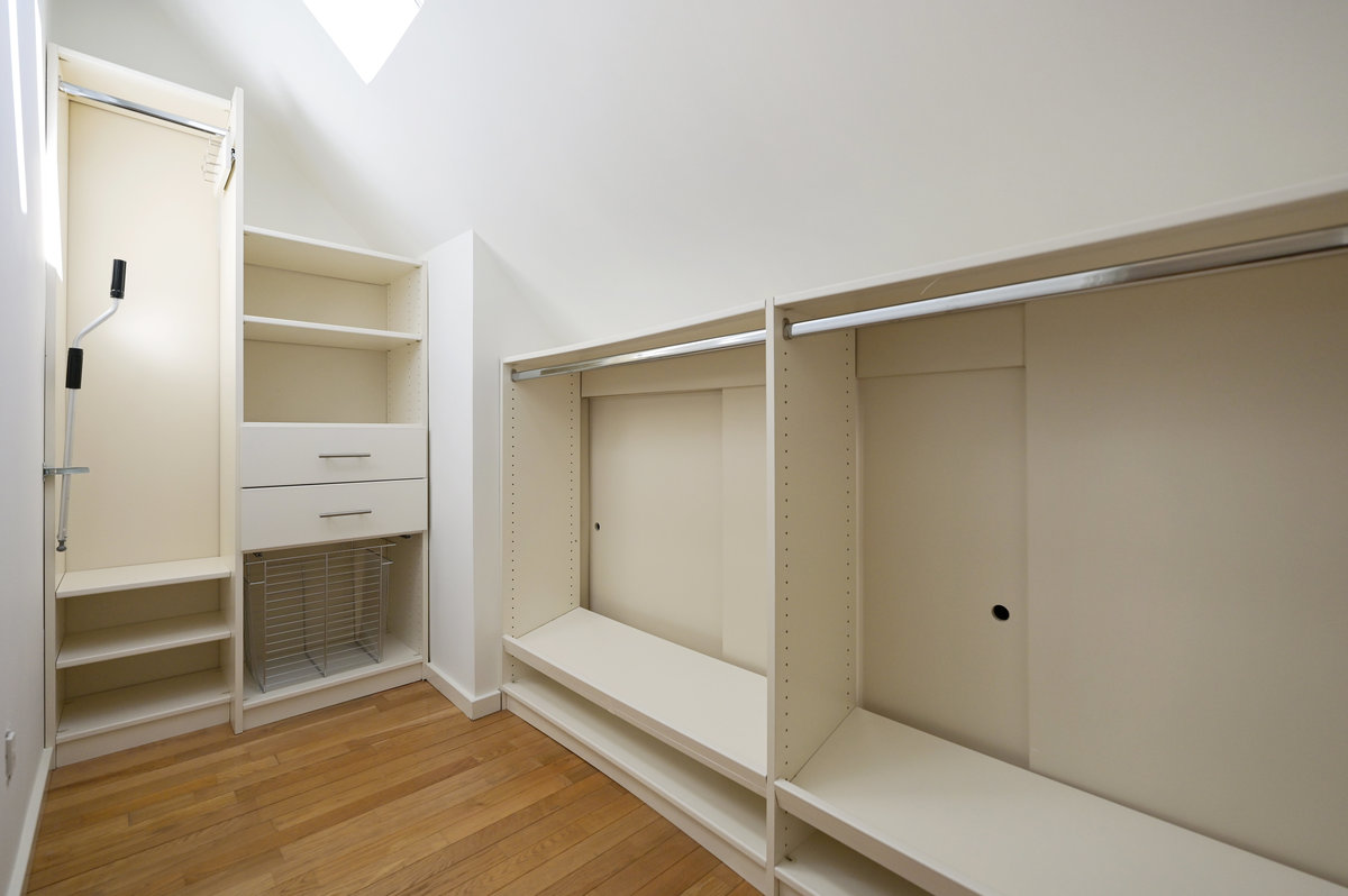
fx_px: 561
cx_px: 674
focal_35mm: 15
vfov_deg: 77.2
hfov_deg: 100.4
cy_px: 448
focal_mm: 15
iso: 400
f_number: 4
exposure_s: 1/640
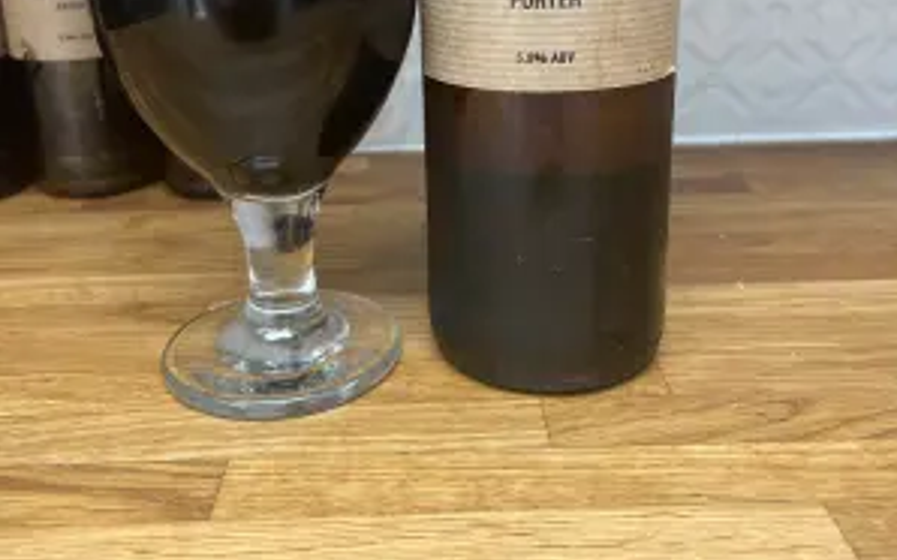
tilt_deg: -17.2
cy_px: 157
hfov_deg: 52.8
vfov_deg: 33.9
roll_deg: -0.2
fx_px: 904
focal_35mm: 37
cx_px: 448
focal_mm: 5.1
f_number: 1.6
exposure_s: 1/121
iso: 125
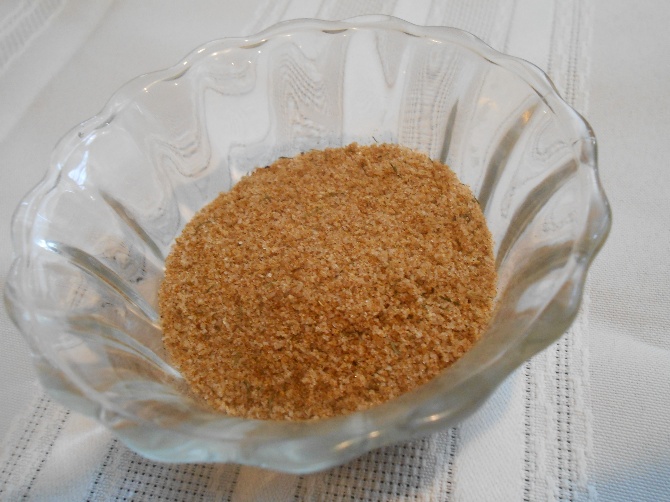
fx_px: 581
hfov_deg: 60.0
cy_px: 251
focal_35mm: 30
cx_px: 335
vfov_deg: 46.8
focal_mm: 5.3
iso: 320
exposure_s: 1/30
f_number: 3.8
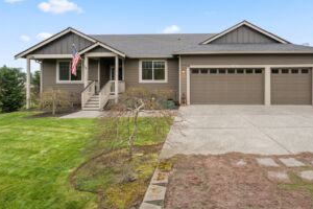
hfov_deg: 83.1
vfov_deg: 60.7
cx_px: 186
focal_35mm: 20
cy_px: 73
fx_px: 174
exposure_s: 1/125
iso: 250
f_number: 8
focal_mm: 15
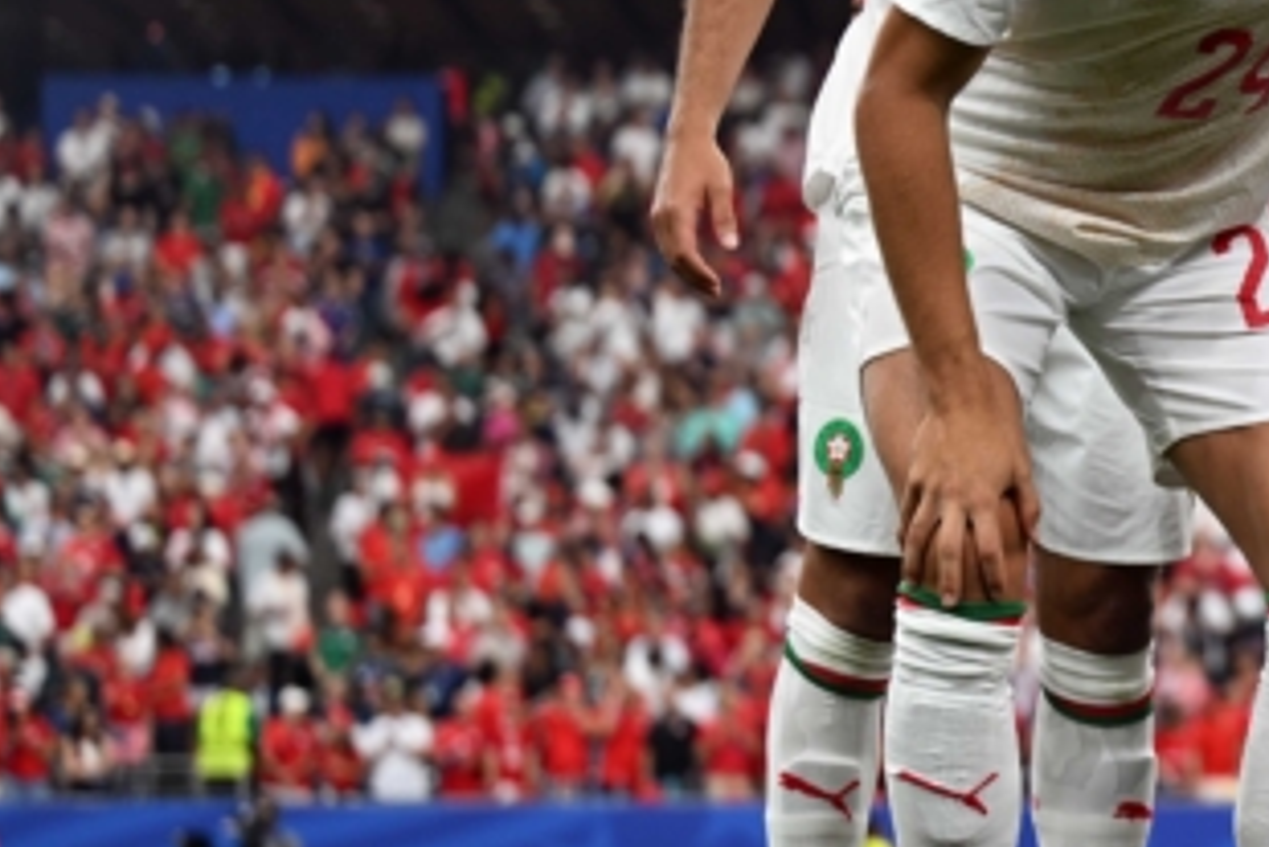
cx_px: 2014
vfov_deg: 5.9
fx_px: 8146
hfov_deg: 8.7
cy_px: 174
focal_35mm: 231
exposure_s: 1/320
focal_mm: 70
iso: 280
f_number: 2.8
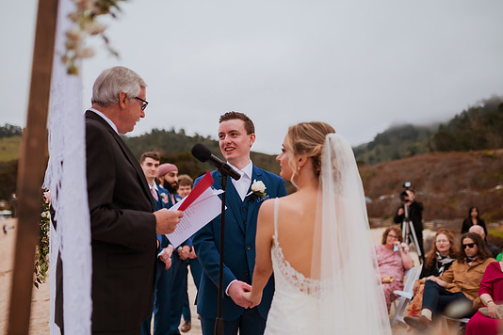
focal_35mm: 38
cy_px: 165
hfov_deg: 50.7
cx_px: 240
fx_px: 531
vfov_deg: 35.1
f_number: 1.8
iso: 500
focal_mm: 35
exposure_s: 1/3200
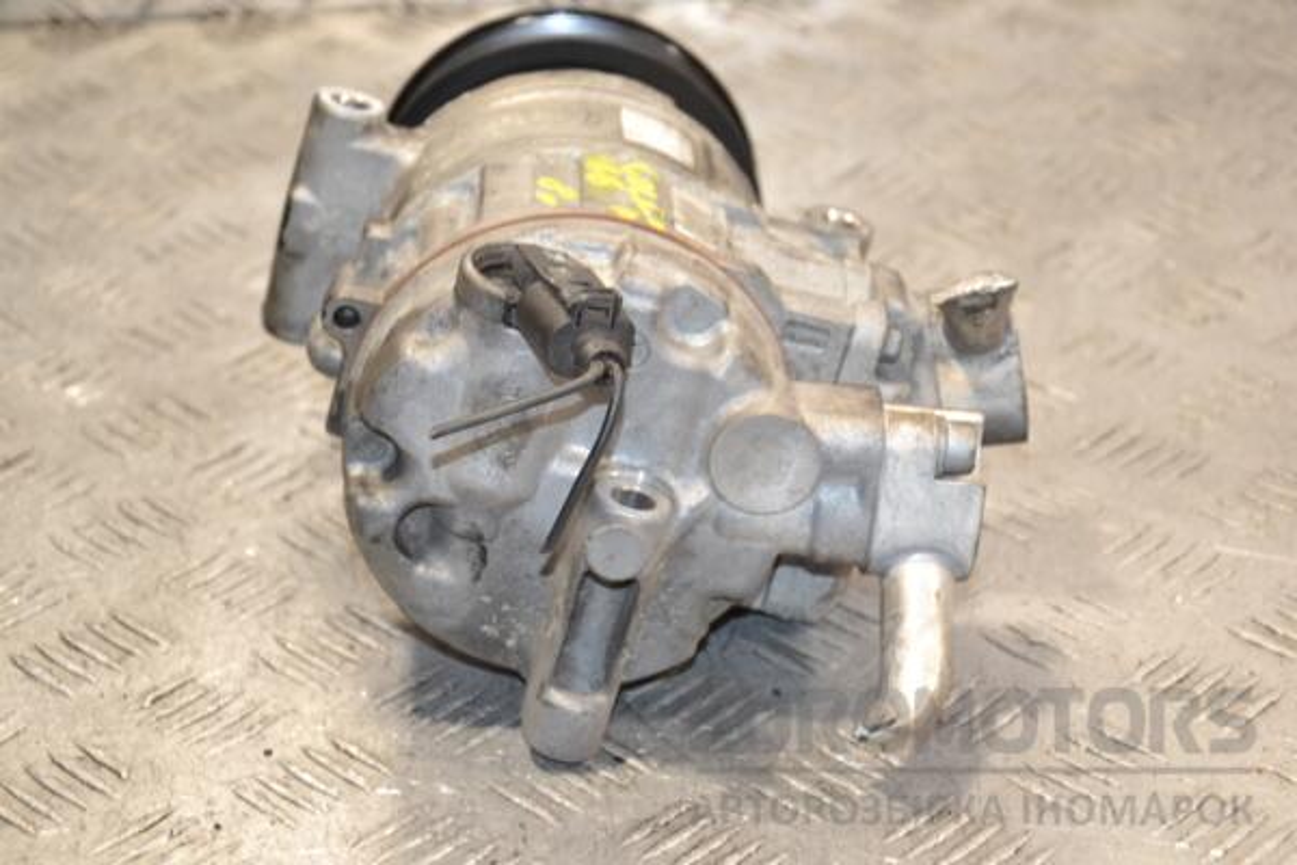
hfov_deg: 23.4
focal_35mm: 87
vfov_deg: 15.7
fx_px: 3134
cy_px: 432
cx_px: 648
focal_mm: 58
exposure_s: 1/100
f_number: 5
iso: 800
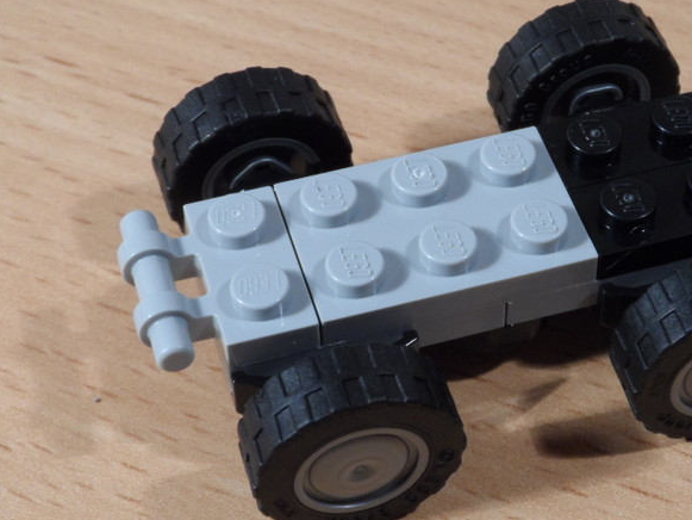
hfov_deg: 20.4
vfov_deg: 15.4
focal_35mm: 96
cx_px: 466
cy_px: 253
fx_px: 1920
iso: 200
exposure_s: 1/20
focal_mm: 10.2
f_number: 4.2
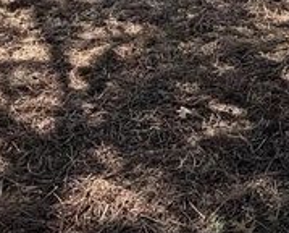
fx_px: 669
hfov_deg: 23.6
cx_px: 268
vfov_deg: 16.4
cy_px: -191
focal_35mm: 78
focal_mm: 2.22
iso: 64
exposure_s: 1/455
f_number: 2.2
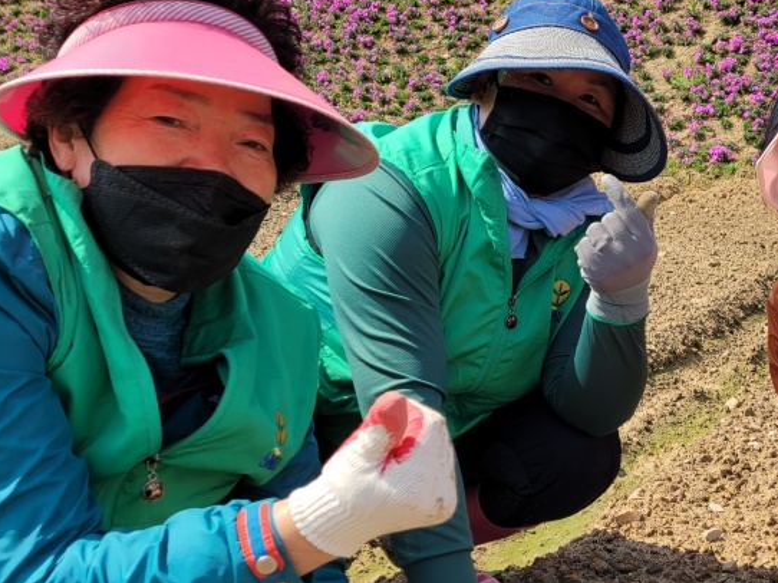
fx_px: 1078
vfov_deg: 30.2
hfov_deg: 37.3
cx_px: 690
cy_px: 322
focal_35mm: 48
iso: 40
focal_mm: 5.4
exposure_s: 1/1460
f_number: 1.8
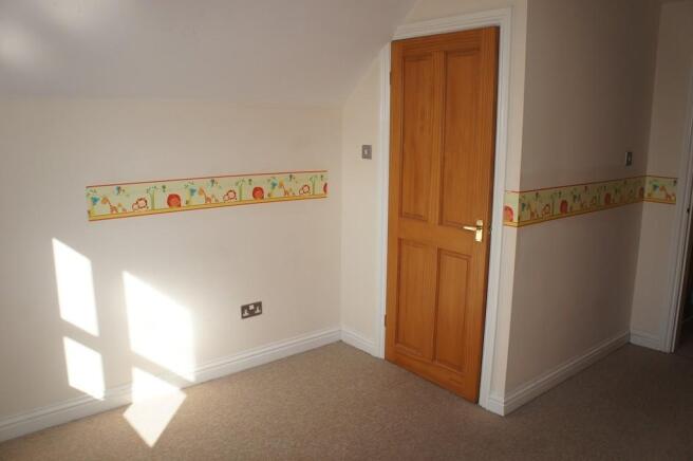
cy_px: 230
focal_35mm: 27
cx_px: 346
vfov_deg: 47.8
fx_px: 519
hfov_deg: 67.4
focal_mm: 18
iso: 200
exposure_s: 1/100
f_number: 6.3
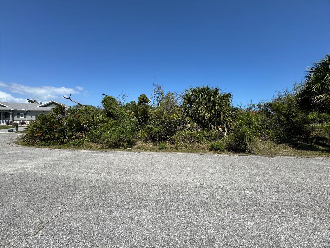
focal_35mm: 14
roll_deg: +0.4
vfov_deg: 85.7
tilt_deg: -2.1
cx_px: 165
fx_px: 133
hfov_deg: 102.1
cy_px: 124
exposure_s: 1/2146
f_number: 2.2
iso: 50
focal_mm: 2.22
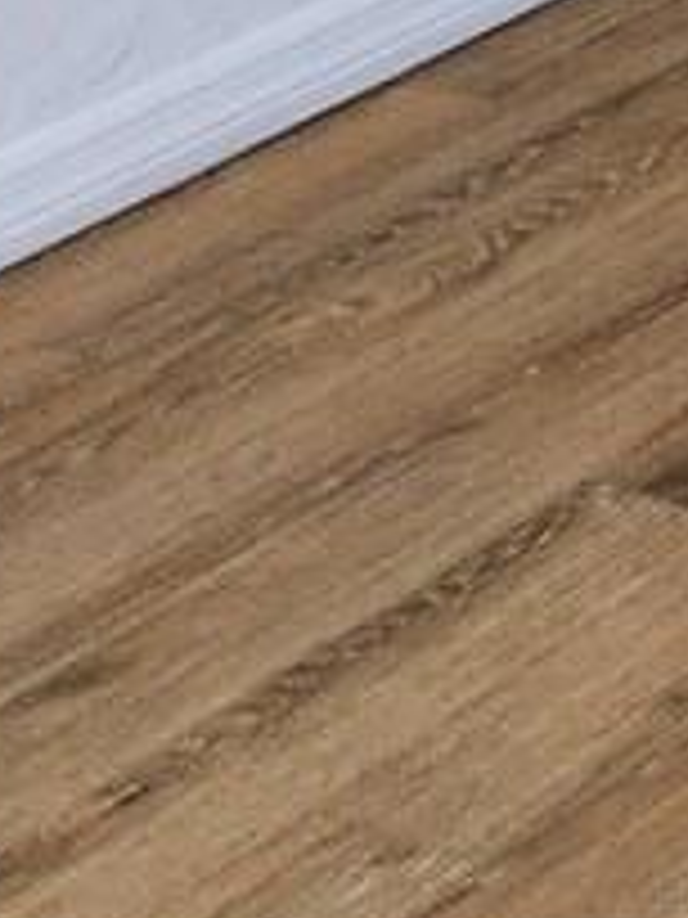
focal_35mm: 102
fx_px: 2703
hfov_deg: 6.8
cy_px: -1714
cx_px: 3242
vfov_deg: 11.9
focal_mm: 2.2
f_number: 2.2
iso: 125
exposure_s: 1/60
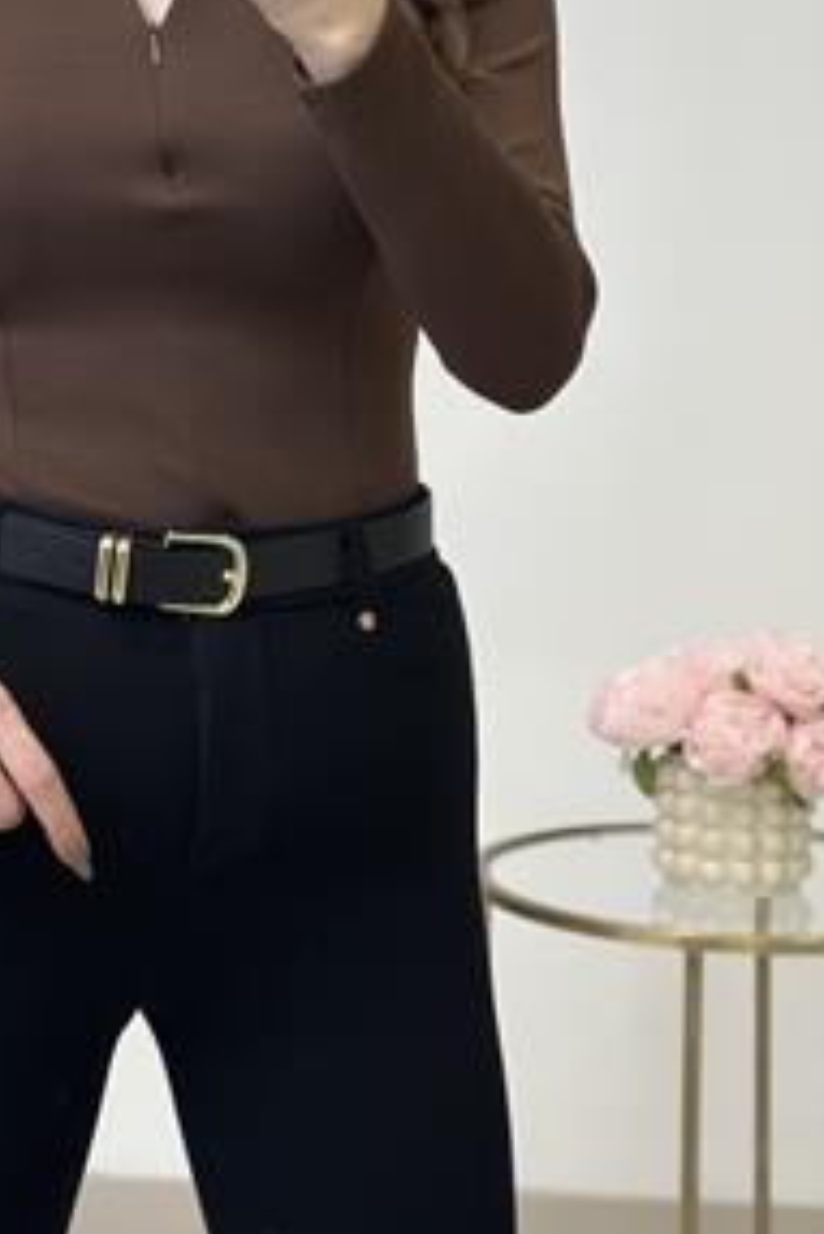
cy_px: 287
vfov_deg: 21.7
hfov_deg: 14.6
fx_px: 3189
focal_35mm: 93
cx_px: 121
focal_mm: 6.86
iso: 80
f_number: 1.78
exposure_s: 1/227
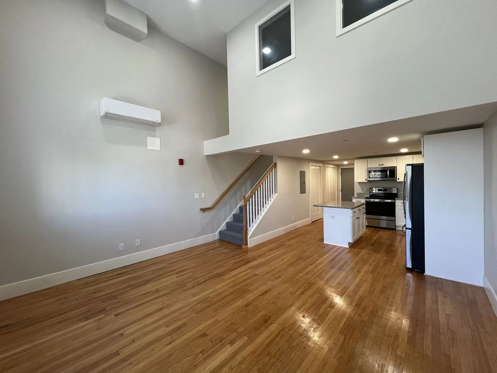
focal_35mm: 13
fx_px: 187
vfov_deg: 89.9
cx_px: 248
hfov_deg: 106.2
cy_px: 186
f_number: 1.8
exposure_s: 1/103
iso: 200
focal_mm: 1.57
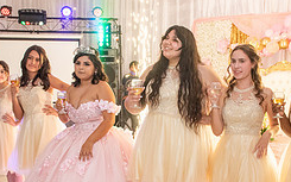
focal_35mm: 58
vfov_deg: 22.0
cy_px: 147
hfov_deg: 35.0
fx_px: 460
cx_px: 167
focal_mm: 24
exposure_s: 1/160
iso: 1250
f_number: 4
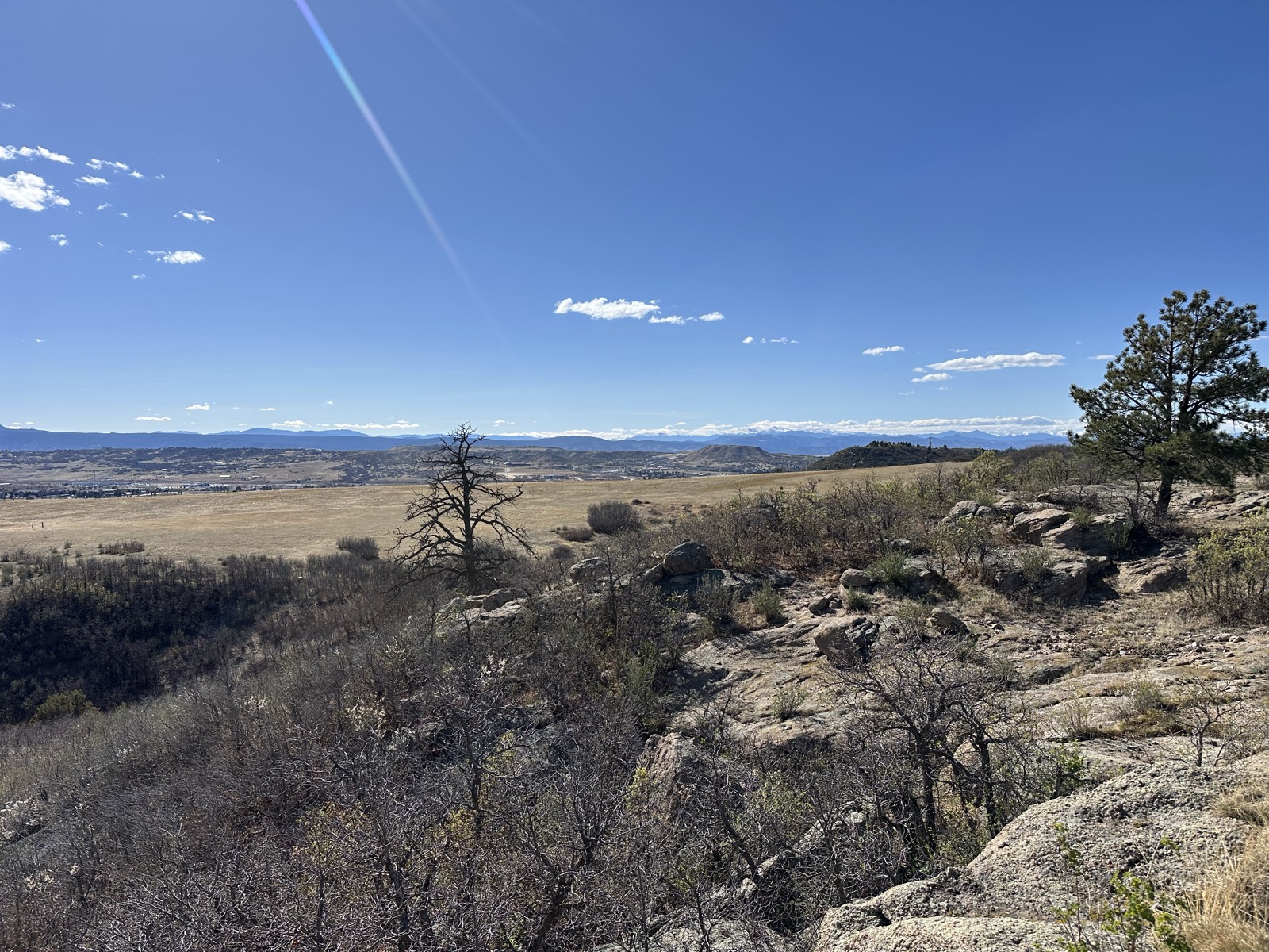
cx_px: 634
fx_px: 880
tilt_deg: -2.5
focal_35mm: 24
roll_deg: +0.9
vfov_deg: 56.8
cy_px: 476
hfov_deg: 71.6
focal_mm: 6.86
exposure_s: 1/7042
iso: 80
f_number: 1.78
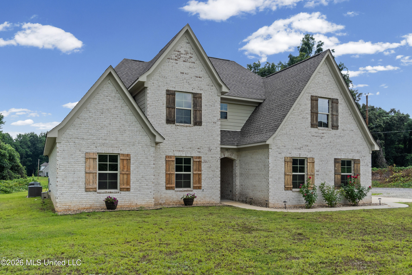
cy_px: 138
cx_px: 206
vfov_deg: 45.0
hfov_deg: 63.7
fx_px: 332
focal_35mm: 29
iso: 800
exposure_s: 1/500
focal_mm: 29
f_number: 9.5
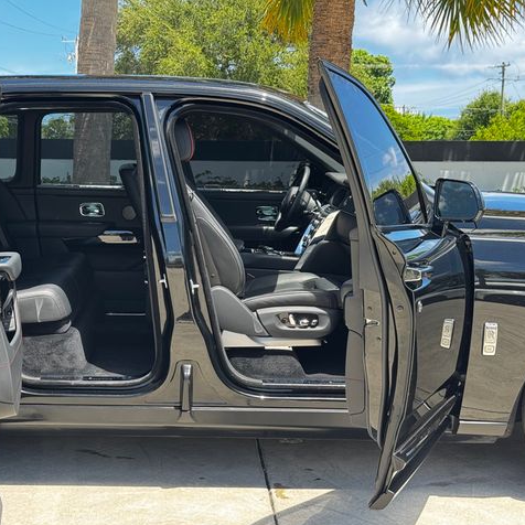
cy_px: 264
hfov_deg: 29.9
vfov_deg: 30.0
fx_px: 978
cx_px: 184
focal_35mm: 57
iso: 64
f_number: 1.78
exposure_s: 1/412
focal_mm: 6.76
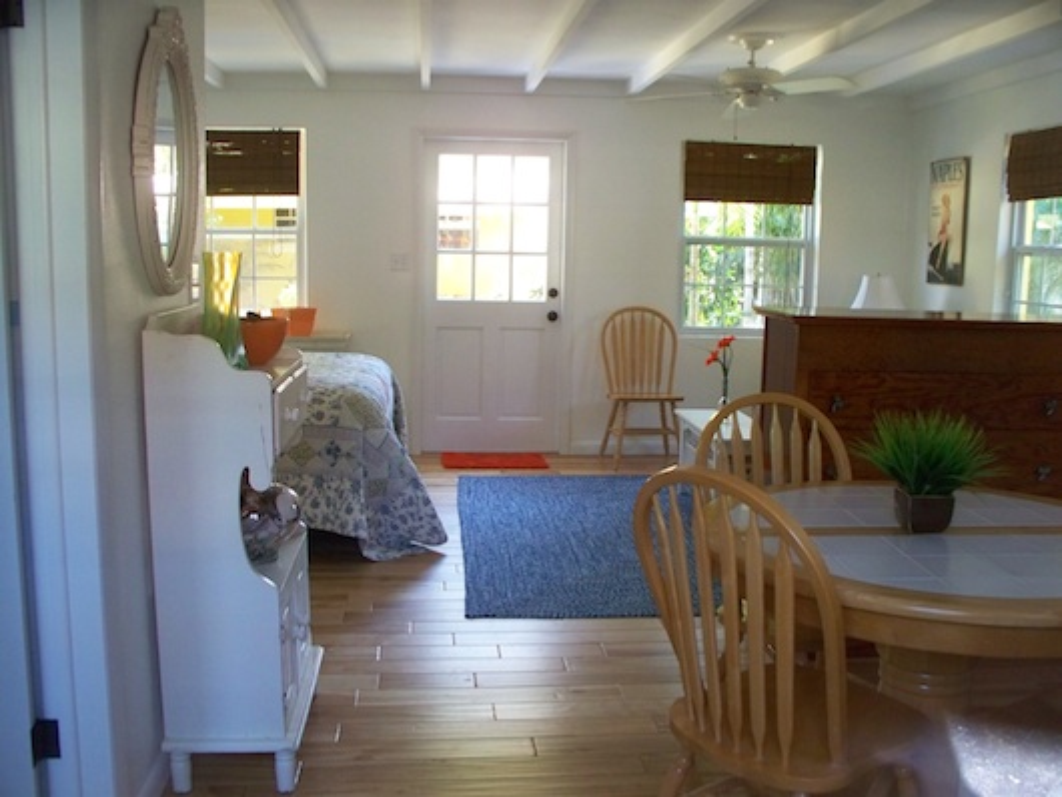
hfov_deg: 51.3
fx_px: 1105
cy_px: 398
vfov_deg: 39.7
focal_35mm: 36
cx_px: 531
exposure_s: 1/60
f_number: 2.8
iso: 320
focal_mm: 7.54
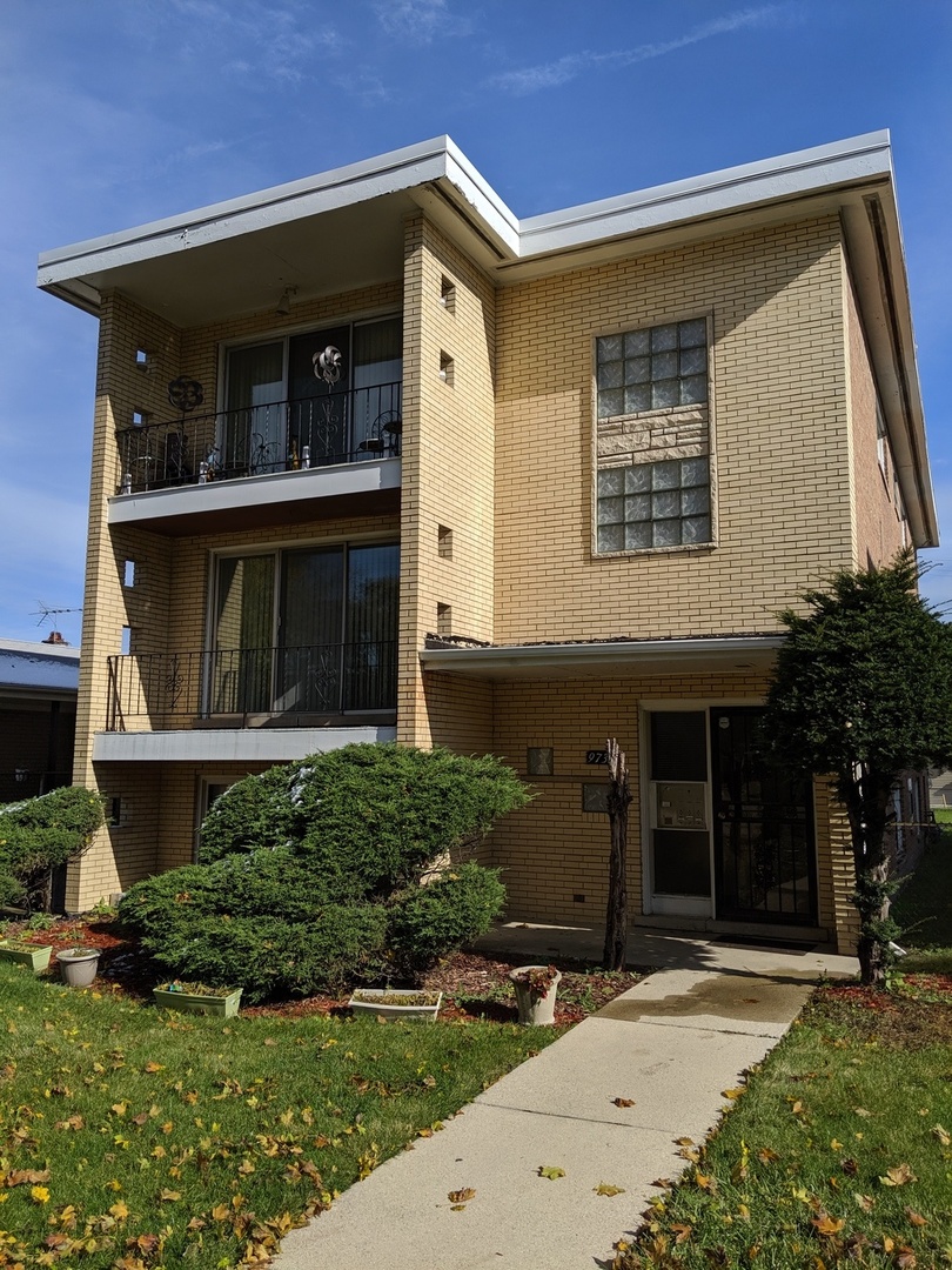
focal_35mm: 27
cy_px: 635
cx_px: 476
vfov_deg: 65.3
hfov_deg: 51.4
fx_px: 990
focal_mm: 4.44
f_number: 1.8
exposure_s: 1/5882
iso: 68
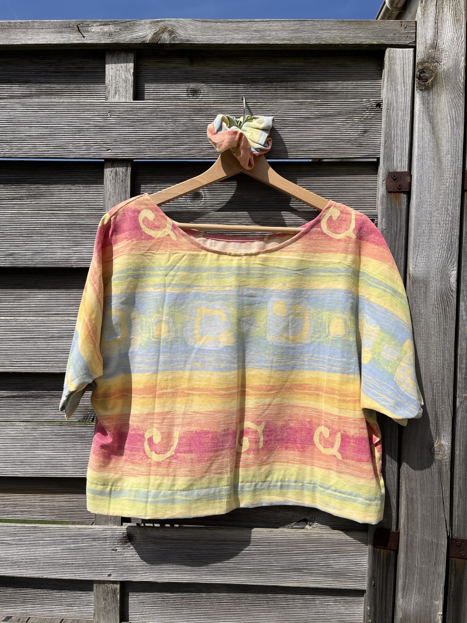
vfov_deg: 67.3
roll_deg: -1.1
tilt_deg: -1.3
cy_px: 312
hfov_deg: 53.1
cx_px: 234
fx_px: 468
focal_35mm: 26
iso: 50
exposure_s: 1/6897
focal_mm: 5.1
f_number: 1.6
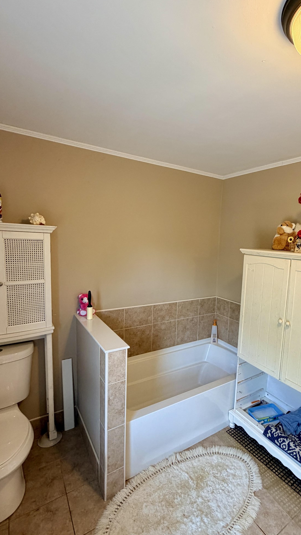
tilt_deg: -7.7
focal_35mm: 18
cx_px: 191
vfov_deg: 92.7
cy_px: 273
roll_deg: -3.2
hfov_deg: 60.1
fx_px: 255
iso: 200
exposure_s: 1/121
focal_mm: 2.22
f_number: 2.2
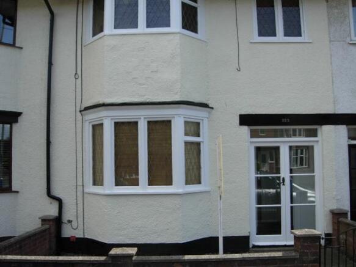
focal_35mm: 36
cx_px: 178
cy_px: 134
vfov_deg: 39.6
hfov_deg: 51.4
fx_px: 370
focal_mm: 7.5
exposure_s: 1/304
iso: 50
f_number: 4.8
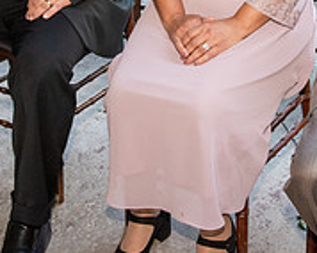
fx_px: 890
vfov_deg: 15.3
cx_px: 194
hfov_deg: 20.2
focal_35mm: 95
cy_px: -90
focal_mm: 31
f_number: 4.5
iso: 500
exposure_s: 1/160
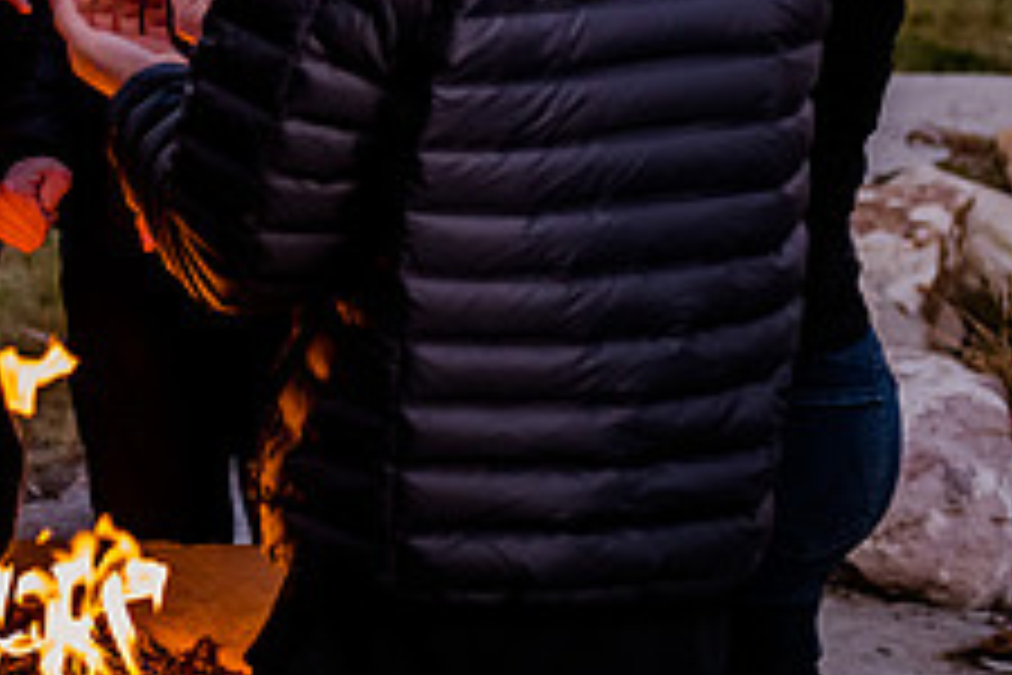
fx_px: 4835
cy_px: -226
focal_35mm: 172
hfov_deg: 11.7
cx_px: -167
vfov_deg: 7.9
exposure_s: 1/250
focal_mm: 56
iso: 1600
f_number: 2.8
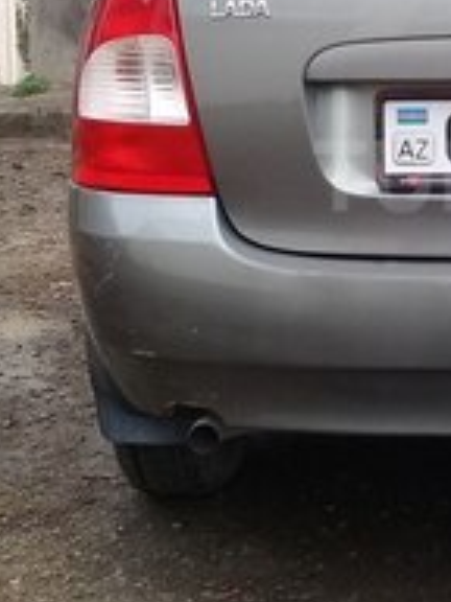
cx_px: 554
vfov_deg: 24.2
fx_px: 1390
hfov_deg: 17.5
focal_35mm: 80
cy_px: 176
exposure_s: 1/100
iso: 50
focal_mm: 3.3
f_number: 2.2
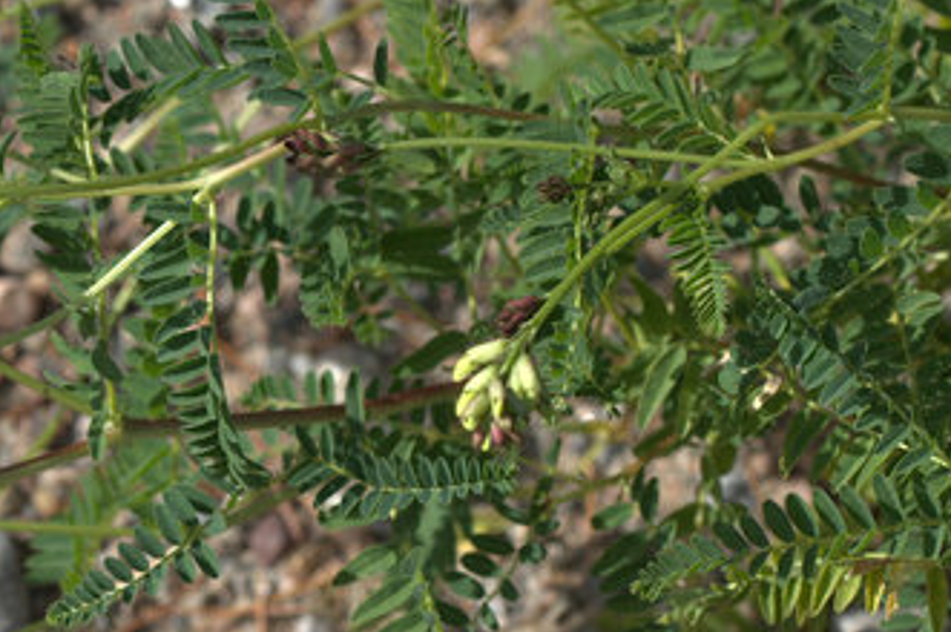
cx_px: -227
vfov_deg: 5.2
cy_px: 445
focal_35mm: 264
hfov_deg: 7.7
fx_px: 6967
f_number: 6.3
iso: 100
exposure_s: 1/400
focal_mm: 100
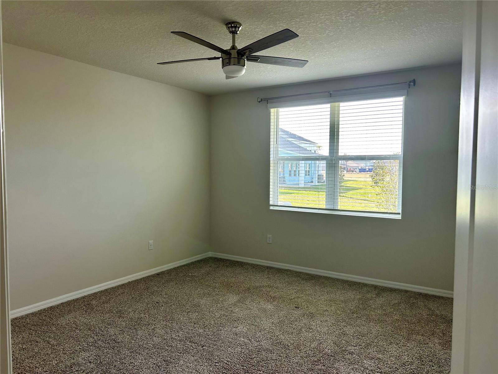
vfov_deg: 53.1
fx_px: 374
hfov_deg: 67.3
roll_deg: -0.3
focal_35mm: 26
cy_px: 187
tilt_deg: -3.0
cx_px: 249
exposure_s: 1/226
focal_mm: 5.7
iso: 40
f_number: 1.5
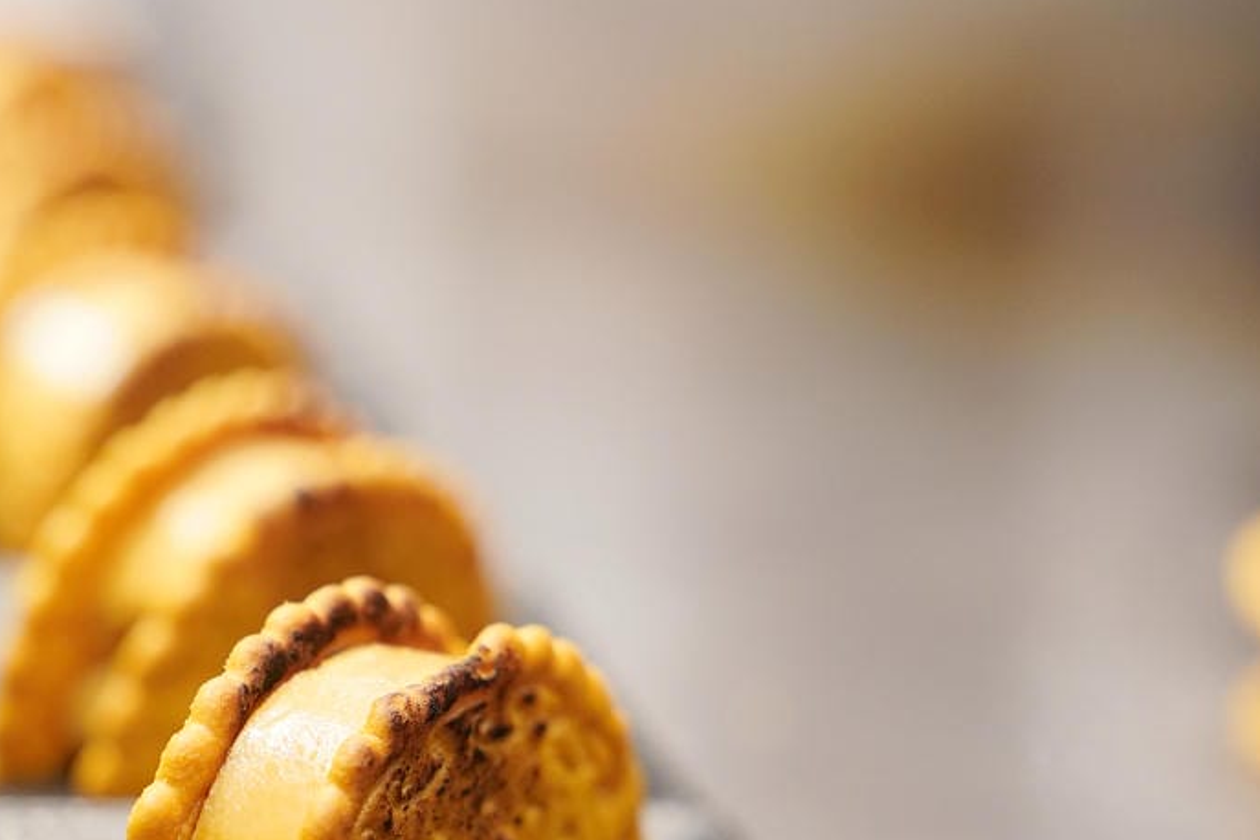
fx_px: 4585
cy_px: 636
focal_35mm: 131
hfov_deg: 15.6
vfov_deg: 10.4
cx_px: 303
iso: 1600
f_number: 4
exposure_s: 1/80
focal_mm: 75
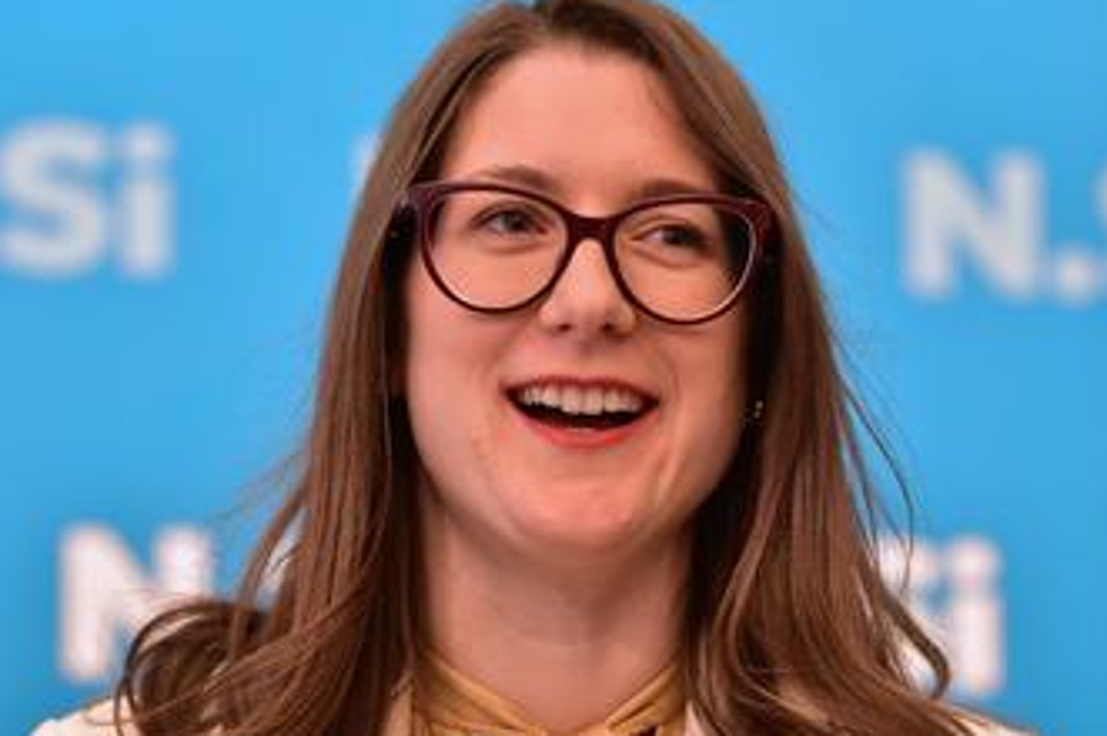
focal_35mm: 189
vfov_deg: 7.2
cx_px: 585
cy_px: 477
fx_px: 5806
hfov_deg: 10.9
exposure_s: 1/500
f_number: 2.8
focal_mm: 125
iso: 1600
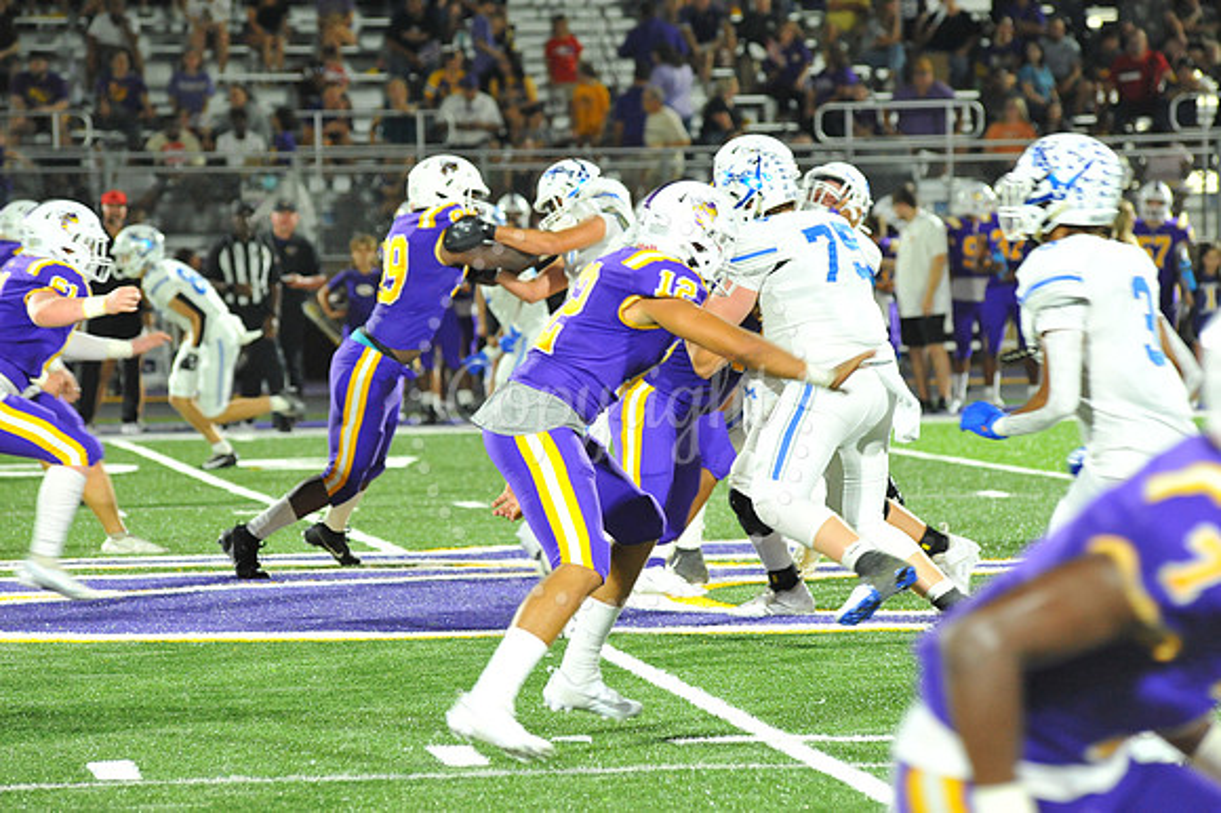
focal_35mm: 200
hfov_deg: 10.3
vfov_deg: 6.9
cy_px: 406
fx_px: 6779
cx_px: 610
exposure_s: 1/160
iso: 4000
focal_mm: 200
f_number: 5.6
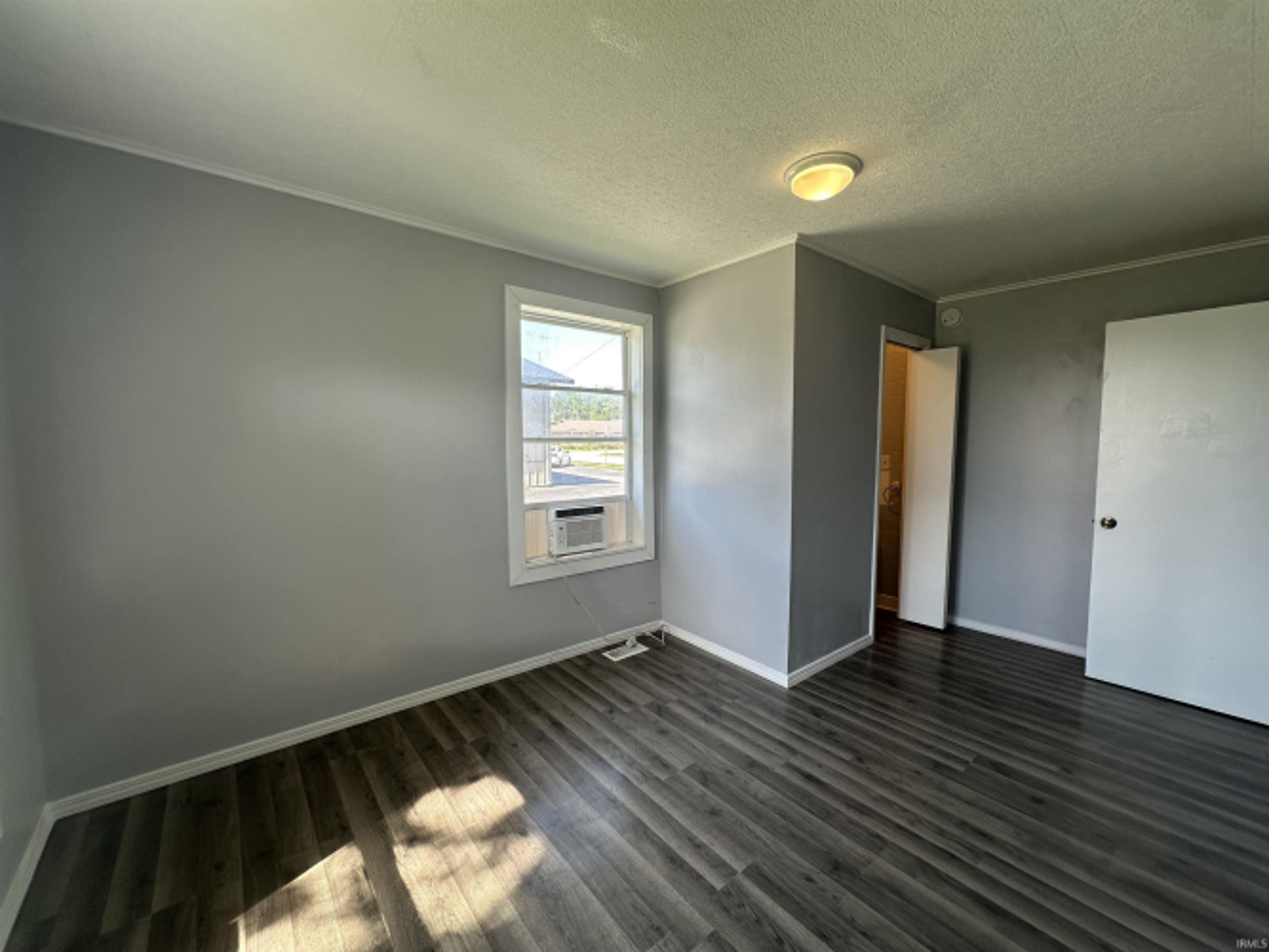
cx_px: 634
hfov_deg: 102.1
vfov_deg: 85.7
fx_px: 513
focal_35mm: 14
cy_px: 476
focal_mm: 2.22
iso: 50
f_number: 2.2
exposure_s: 1/120
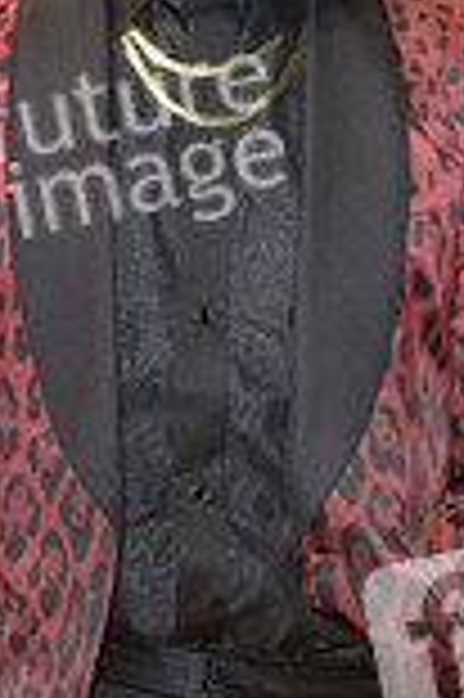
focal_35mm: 175
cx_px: 185
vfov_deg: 11.8
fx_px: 3391
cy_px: 387
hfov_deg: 7.8
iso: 1250
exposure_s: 1/160
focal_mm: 68
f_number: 5.6
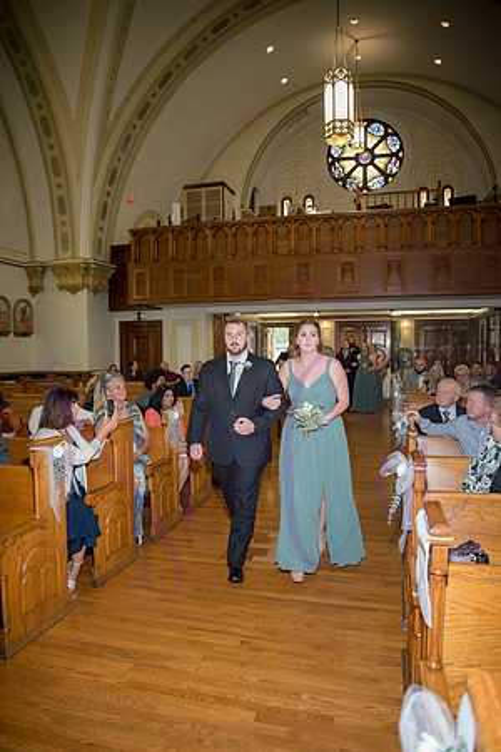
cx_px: 250
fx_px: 501
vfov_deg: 73.7
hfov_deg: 53.1
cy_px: 376
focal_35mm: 24
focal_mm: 24
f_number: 3.5
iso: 640
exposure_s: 1/320
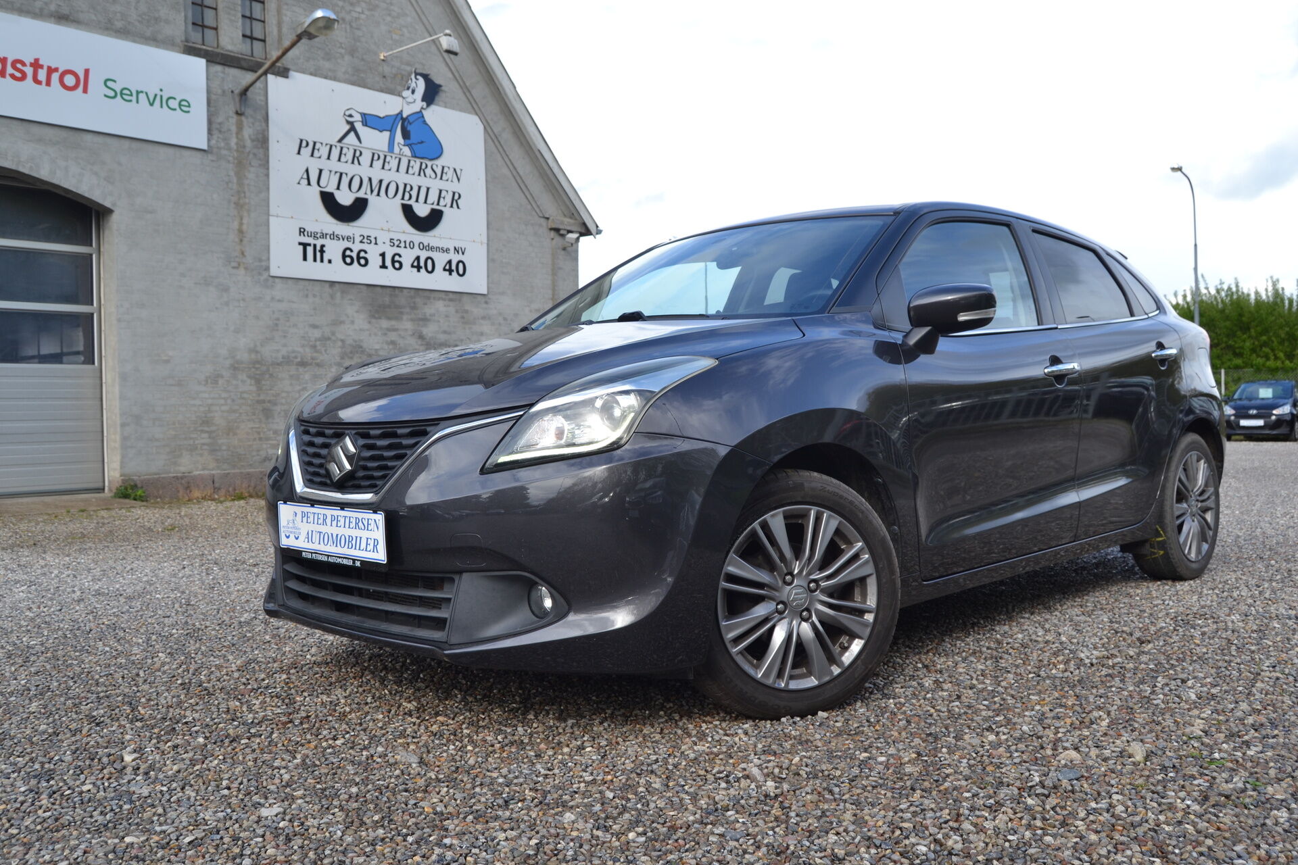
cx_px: 649
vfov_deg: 43.6
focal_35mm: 30
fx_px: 1082
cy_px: 432
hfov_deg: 61.9
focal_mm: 20
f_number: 7.1
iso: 100
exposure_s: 1/200
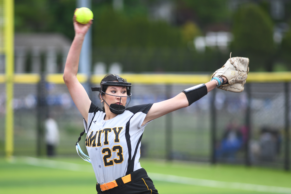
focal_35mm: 300
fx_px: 2425
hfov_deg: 6.9
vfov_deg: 4.6
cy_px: 97
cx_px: 146
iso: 400
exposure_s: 1/640
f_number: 4
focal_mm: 300
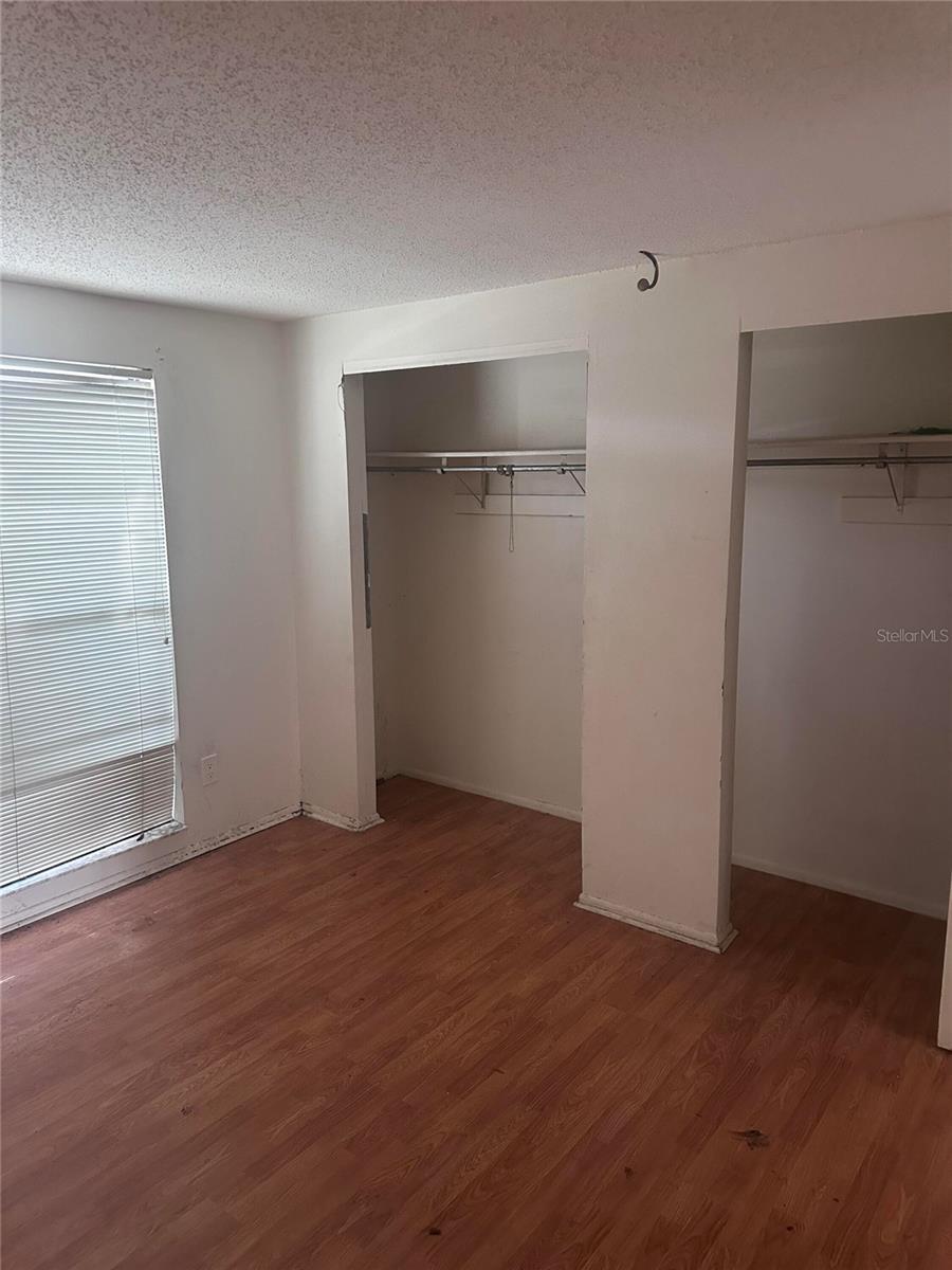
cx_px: 476
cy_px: 635
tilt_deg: -7.2
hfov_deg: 56.8
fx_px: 880
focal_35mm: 24
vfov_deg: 71.6
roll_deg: -0.3
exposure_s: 1/60
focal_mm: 6.86
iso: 640
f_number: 1.78
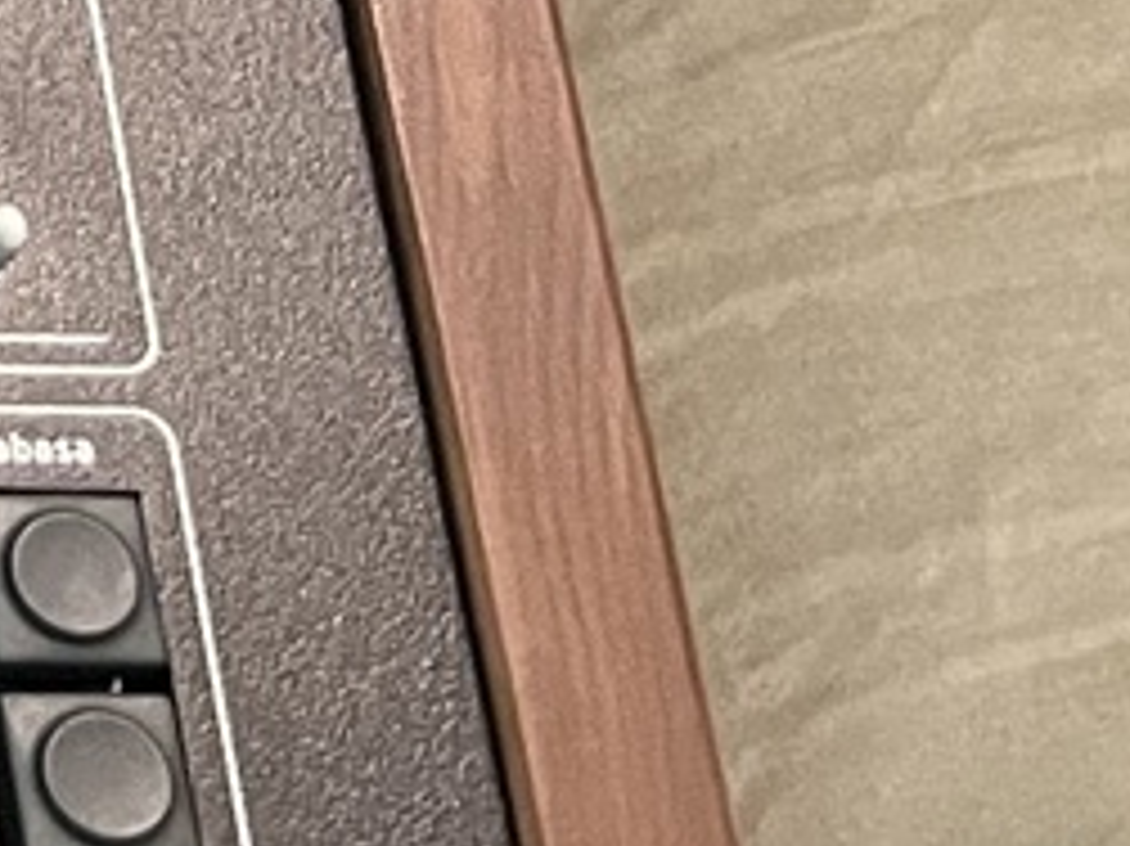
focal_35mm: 166
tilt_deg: -34.6
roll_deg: +3.8
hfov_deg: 9.3
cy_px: -796
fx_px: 5416
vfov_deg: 8.5
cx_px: -2319
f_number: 1.5
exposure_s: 1/30
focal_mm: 5.7
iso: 500
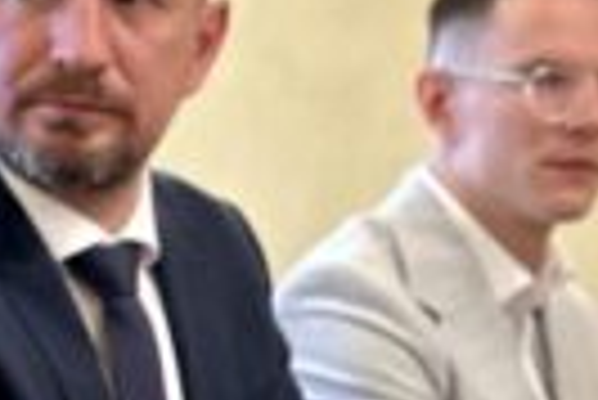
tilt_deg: +5.8
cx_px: -36
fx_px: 4207
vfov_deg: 5.4
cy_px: 106
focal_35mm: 253
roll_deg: +0.2
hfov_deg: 8.1
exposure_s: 1/33
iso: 250
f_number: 2.8
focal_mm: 9
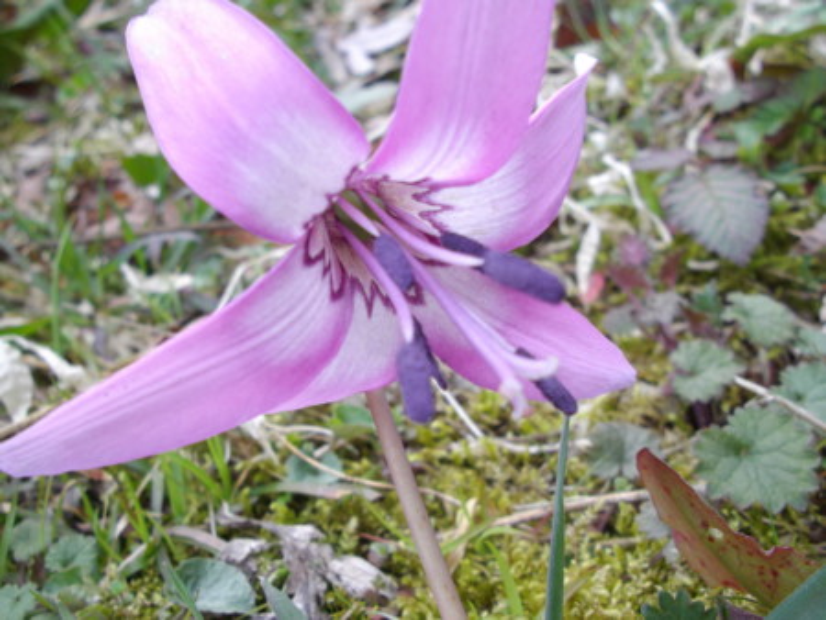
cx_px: 413
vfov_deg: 44.2
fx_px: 764
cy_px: 310
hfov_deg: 56.8
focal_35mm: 32
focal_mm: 5.8
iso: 100
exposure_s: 1/160
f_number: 3.5
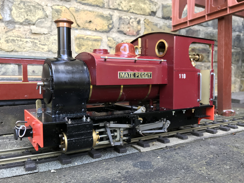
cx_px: 123
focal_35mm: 30
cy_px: 96
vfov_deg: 46.8
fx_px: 211
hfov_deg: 60.0
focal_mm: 3.99
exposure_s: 1/50
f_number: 1.8
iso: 32
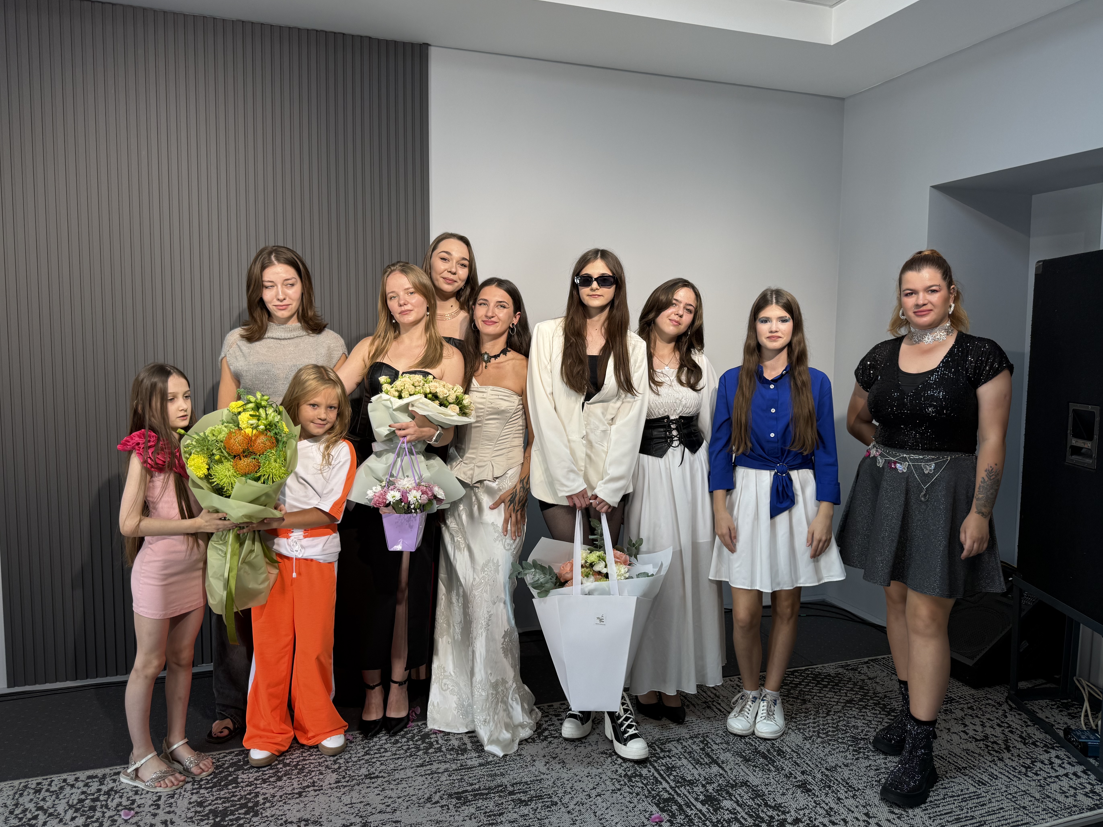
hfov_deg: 69.4
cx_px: 549
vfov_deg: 54.9
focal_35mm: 25
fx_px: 797
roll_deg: -0.6
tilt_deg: -5.1
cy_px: 402
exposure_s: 1/100
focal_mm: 6.76
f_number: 1.78
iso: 64
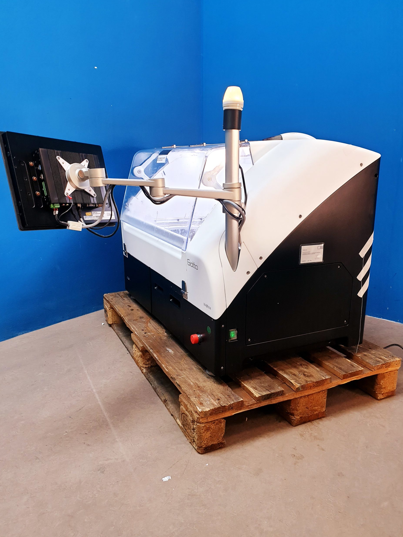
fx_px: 419
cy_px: 272
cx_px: 202
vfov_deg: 65.3
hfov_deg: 51.4
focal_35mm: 27
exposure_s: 1/50
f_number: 2.4
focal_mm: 4.3
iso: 160
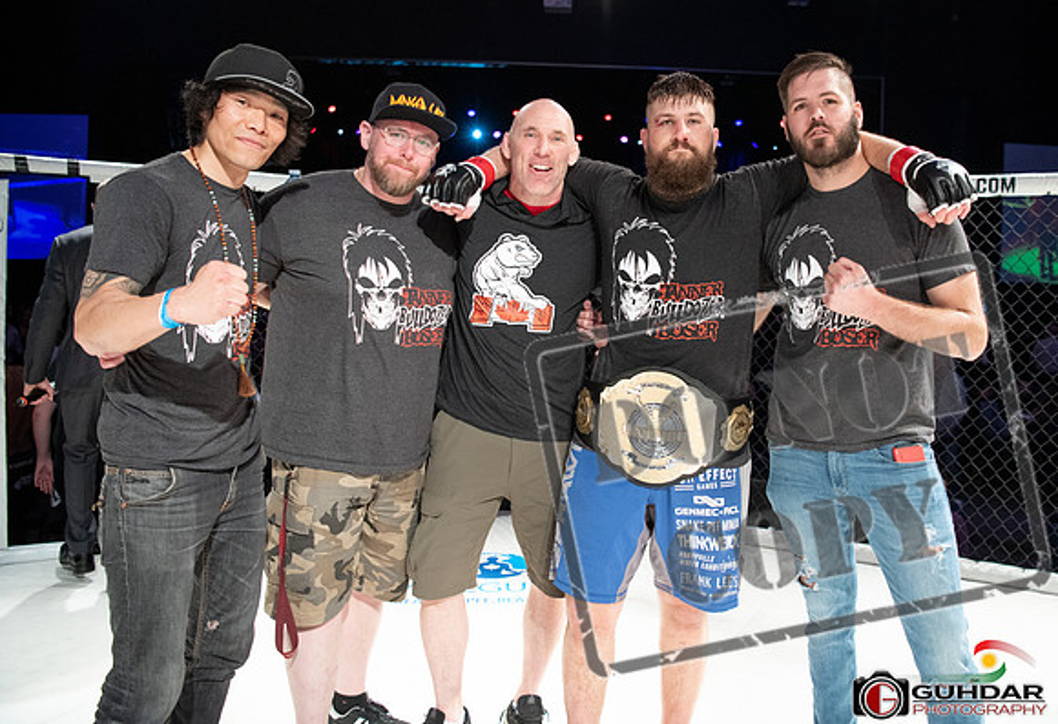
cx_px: 609
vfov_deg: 48.0
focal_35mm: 27
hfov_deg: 65.8
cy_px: 318
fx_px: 812
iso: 1250
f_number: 2.8
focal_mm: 24
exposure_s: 1/1000
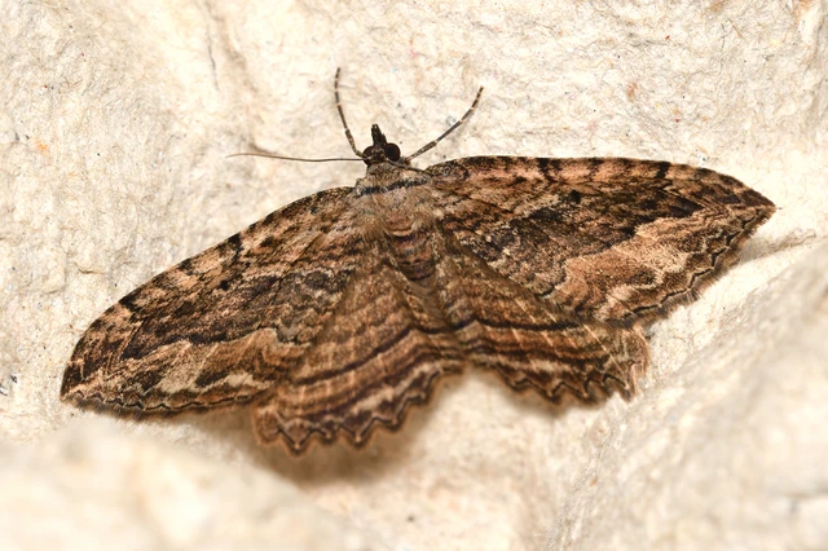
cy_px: 276
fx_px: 5172
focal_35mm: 225
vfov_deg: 6.1
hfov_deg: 9.2
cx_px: 414
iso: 100
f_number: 10
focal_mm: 150
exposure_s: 1/250
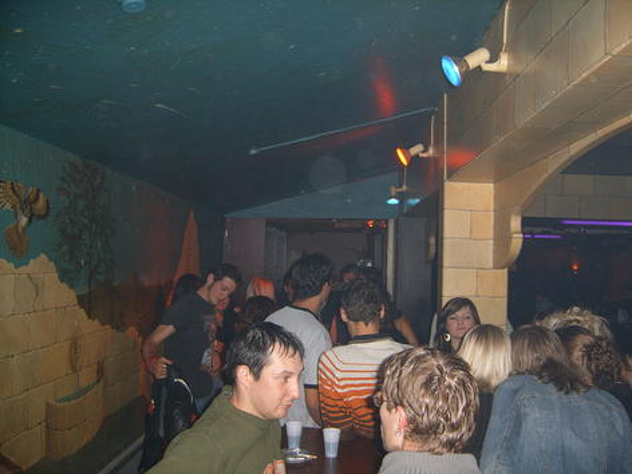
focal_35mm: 35
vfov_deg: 40.7
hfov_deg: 52.6
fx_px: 639
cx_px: 316
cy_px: 237
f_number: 2.8
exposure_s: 1/30
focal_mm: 5.8
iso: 100
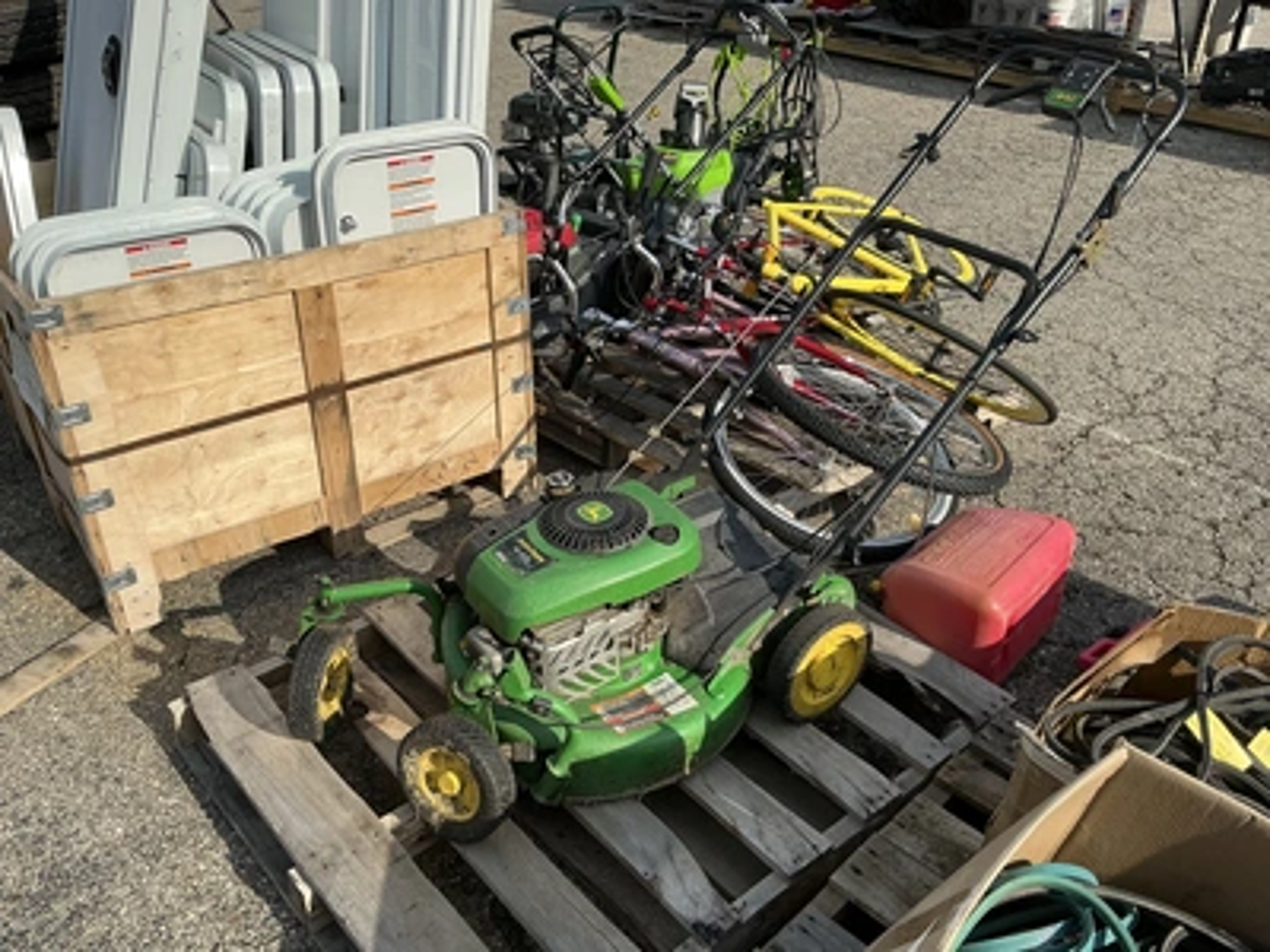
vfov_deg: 49.7
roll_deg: -2.0
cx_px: 635
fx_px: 1027
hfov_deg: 63.4
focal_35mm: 28
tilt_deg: -30.9
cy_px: 476
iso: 25
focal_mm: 3
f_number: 1.8
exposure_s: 1/2320
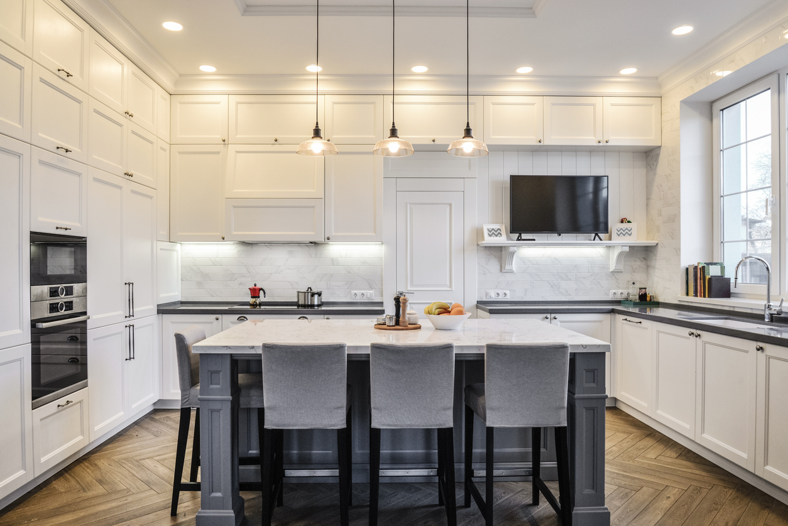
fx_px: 525
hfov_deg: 73.7
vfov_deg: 53.2
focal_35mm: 24
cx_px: 394
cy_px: 263
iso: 500
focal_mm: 24
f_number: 8
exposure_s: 1/30
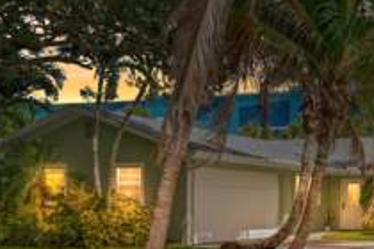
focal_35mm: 64
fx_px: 665
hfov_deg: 29.3
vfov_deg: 20.9
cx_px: 378
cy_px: 210
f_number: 7.1
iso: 800
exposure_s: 1/640
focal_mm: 28
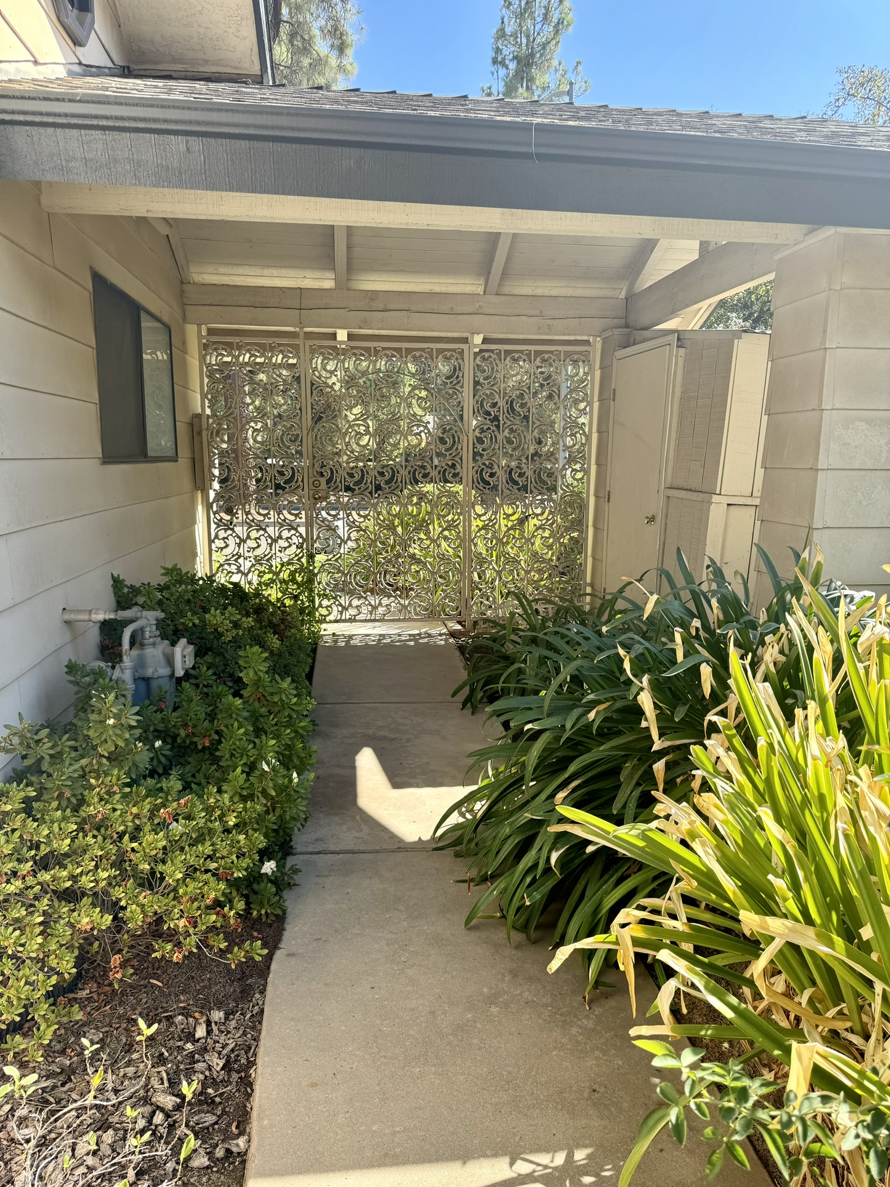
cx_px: 445
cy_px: 594
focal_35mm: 24
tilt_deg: -9.9
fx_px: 823
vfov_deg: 71.6
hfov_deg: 56.8
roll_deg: +0.6
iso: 80
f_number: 1.78
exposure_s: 1/1026
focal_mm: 6.76
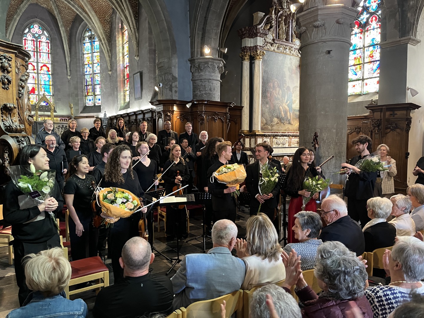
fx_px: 318
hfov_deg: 67.3
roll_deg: -0.3
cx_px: 212
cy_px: 159
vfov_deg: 53.1
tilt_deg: -4.6
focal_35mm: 26
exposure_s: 1/33
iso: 400
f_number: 1.6
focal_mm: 5.1
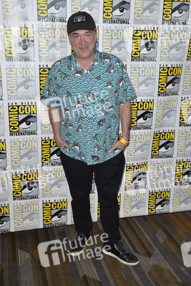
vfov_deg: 50.7
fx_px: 302
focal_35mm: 38
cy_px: 143
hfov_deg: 35.1
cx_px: 96
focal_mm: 38
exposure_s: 1/250
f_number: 6.3
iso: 250
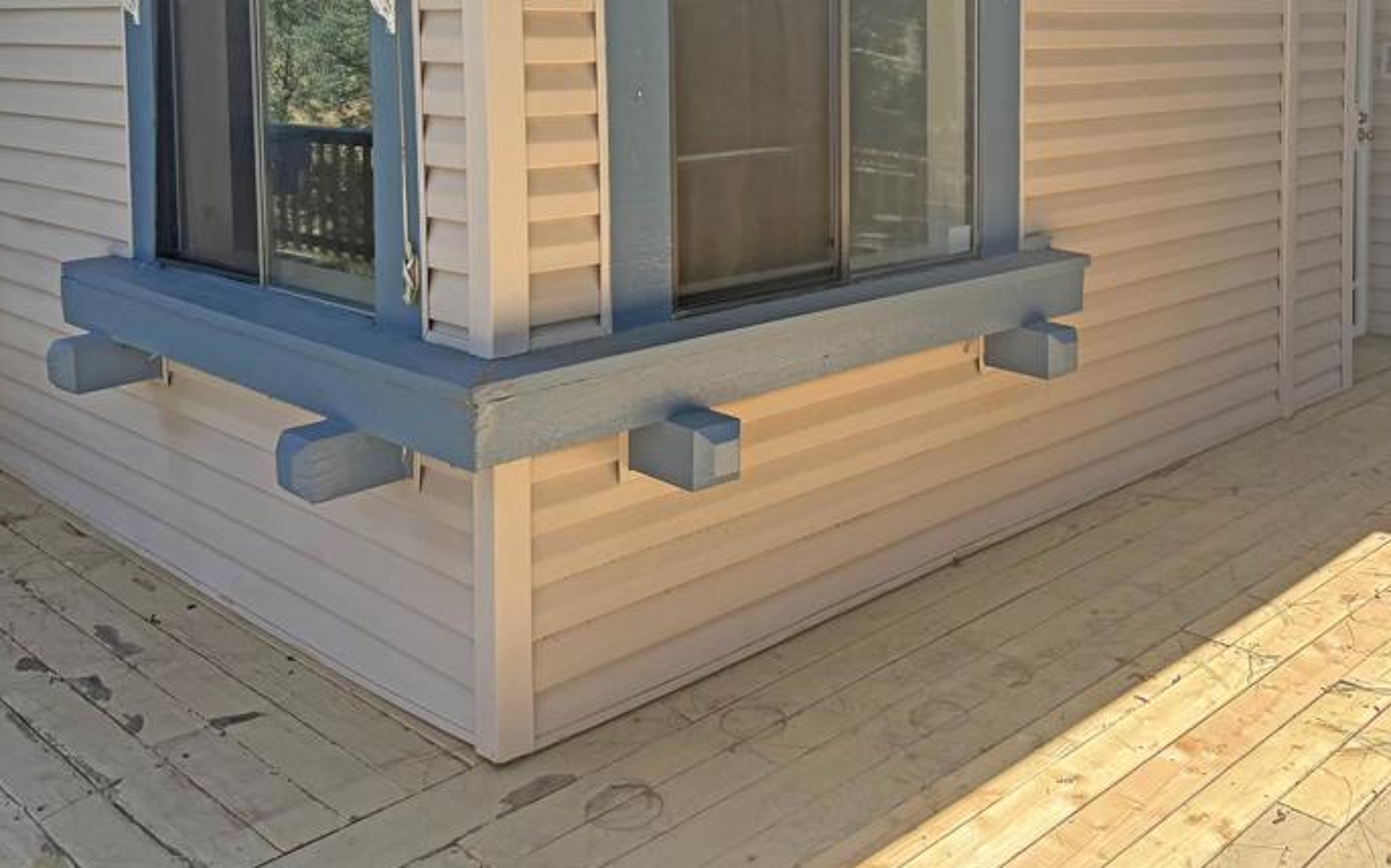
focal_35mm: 38
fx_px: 1440
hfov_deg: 50.9
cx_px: 888
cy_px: 128
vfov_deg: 32.3
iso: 100
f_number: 1.78
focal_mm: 6.76
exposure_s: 1/2110
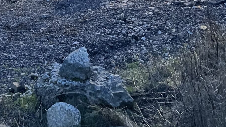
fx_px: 479
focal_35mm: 80
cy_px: -173
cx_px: 18
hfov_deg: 25.6
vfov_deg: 12.2
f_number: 1.6
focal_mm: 4.2
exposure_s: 1/60
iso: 320
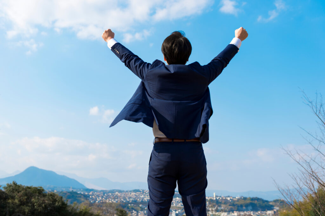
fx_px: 406
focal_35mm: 45
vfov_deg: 29.9
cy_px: 108
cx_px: 162
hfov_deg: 43.6
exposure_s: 1/500
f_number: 4
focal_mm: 45
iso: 64
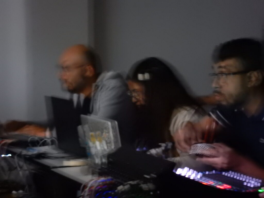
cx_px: 132
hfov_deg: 16.4
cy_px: 99
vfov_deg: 12.3
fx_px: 915
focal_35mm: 120
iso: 1250
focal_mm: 21.5
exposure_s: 1
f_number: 4.9
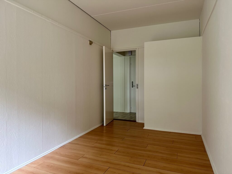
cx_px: 116
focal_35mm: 24
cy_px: 87
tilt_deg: -2.0
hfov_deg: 71.6
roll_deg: +0.3
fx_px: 161
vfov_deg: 56.8
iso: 250
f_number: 1.78
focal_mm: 6.86
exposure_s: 1/66
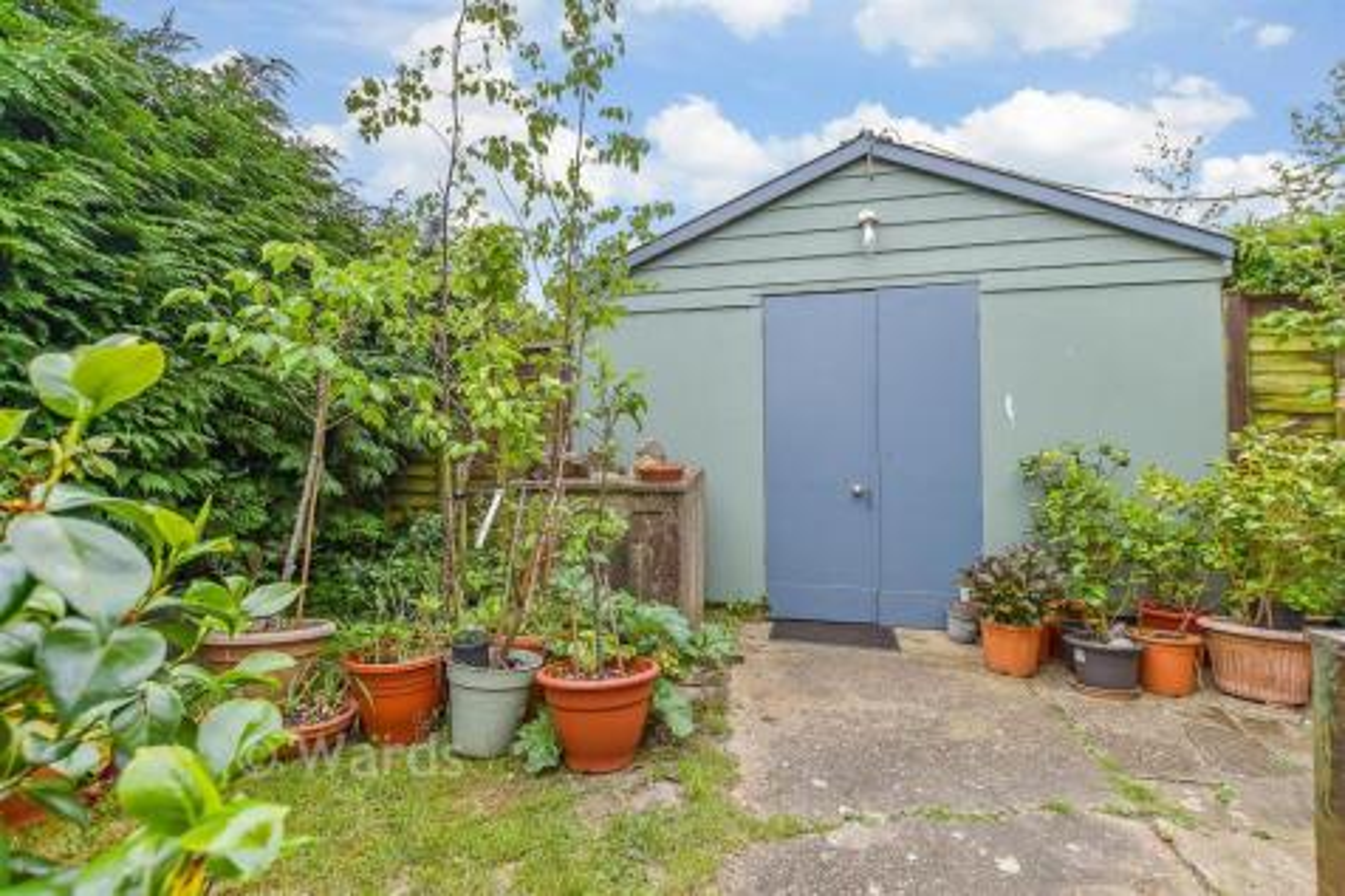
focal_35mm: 25
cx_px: 672
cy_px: 448
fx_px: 934
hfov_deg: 71.5
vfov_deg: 51.3
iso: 160
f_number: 5.6
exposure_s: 1/200
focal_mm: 17
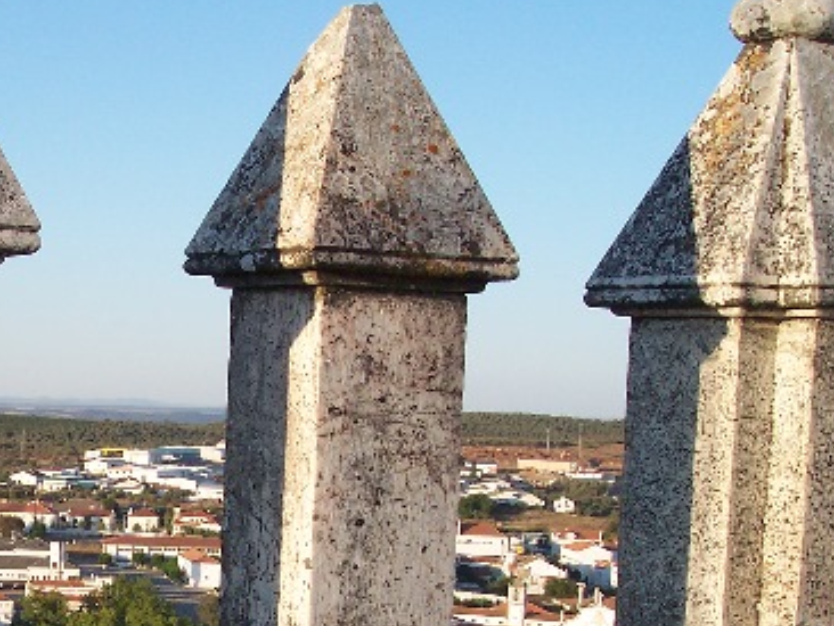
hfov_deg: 22.4
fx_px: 2001
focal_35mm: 83
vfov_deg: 17.6
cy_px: 544
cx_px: -48
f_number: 4.8
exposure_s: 1/350
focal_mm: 8
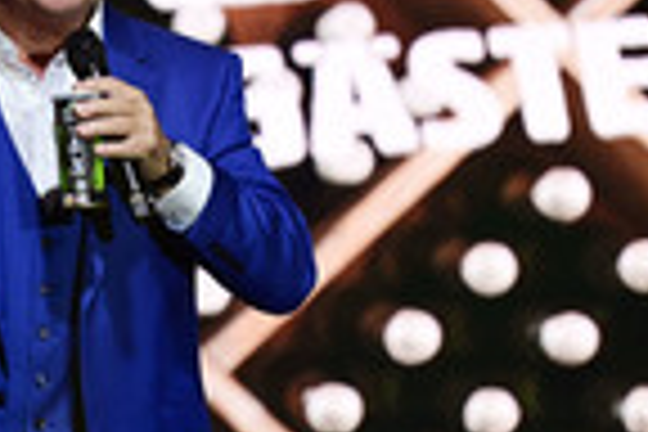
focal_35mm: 627
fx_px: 11285
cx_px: 11
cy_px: 122
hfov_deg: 3.3
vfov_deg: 2.2
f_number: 2.8
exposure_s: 1/250
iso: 450
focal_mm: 200
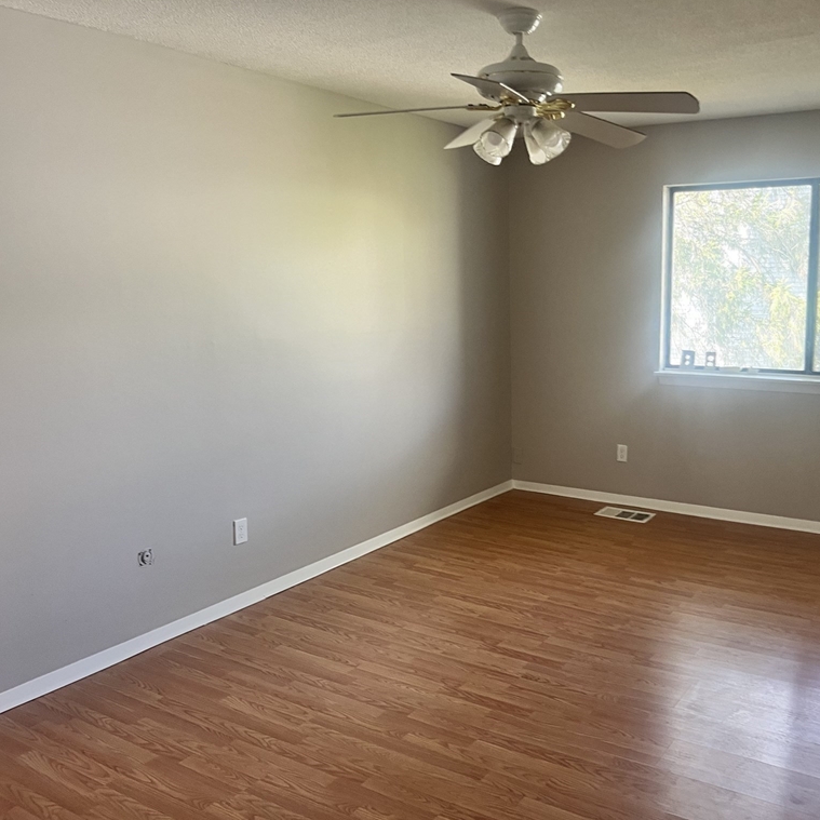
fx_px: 831
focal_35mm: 31
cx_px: 534
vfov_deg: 52.5
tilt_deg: -8.4
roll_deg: +1.2
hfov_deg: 51.7
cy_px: 407
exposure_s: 1/60
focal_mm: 5.1
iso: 100
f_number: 1.6
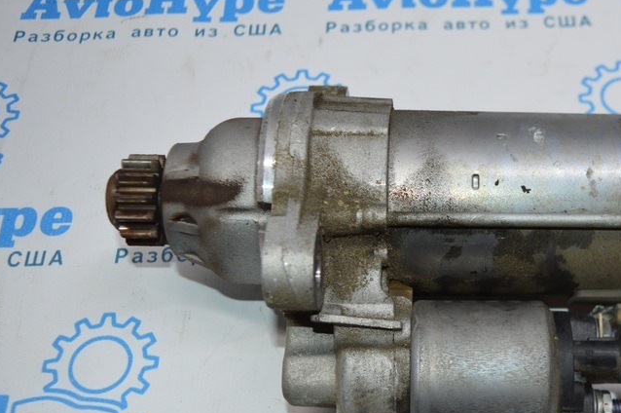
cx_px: 462
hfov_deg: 36.7
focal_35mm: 53
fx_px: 913
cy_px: 283
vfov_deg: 25.3
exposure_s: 1/125
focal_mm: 22
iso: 400
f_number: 4
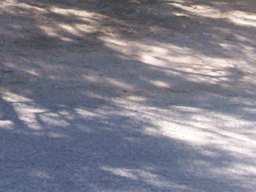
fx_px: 954
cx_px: -144
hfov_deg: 14.2
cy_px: -169
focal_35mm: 129
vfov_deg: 10.7
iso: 64
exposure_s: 1/234
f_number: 2.8
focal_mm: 5.7
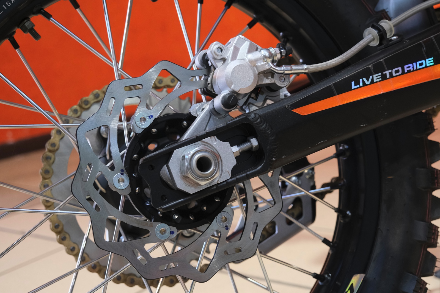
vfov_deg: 25.1
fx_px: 660
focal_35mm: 54
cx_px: 220
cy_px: 146
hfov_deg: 36.9
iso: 1600
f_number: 4
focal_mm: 35.8
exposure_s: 1/100
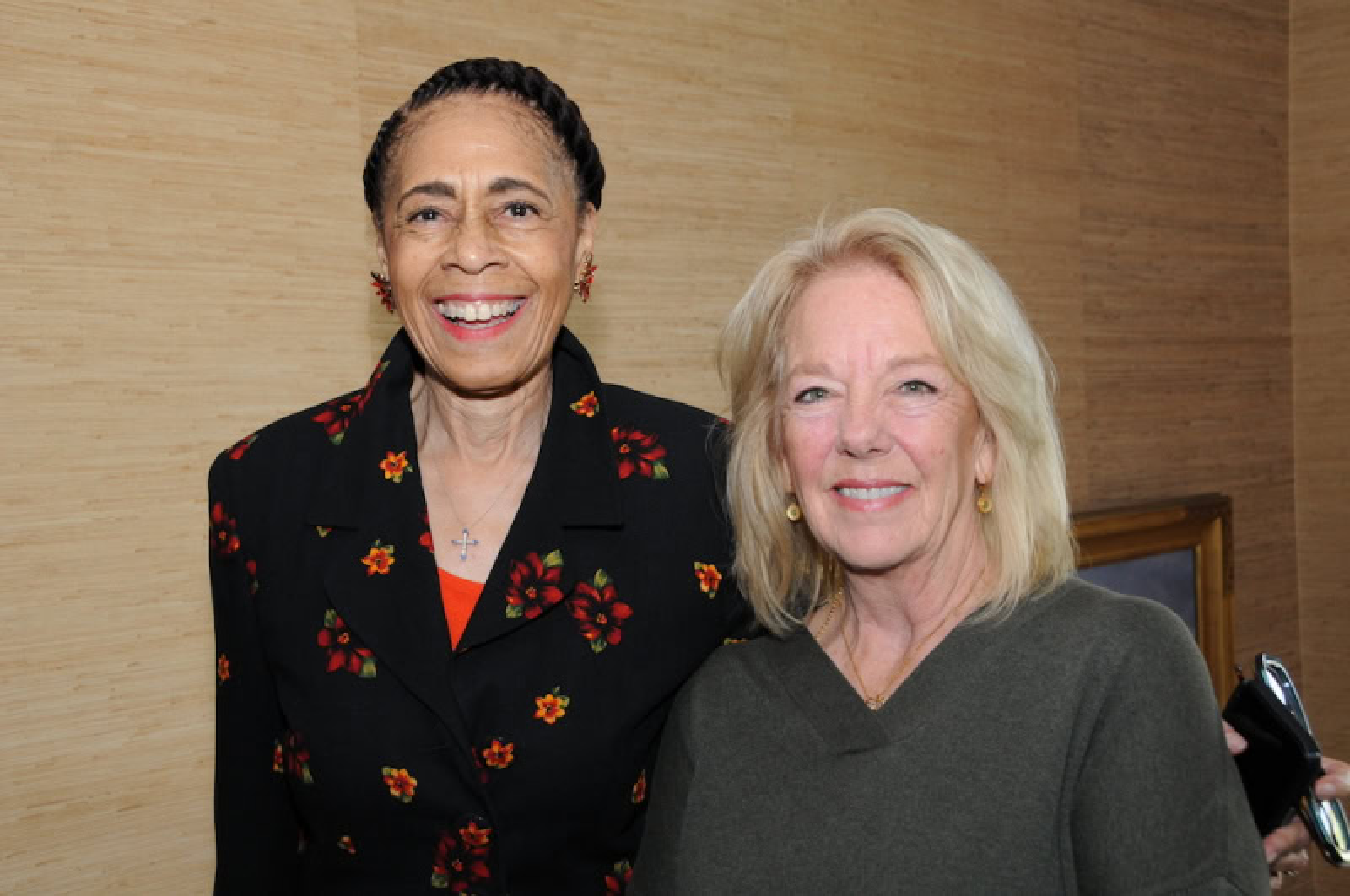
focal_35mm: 48
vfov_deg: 28.0
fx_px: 1797
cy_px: 448
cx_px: 675
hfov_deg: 41.2
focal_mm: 32
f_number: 8
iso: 500
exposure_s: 1/60
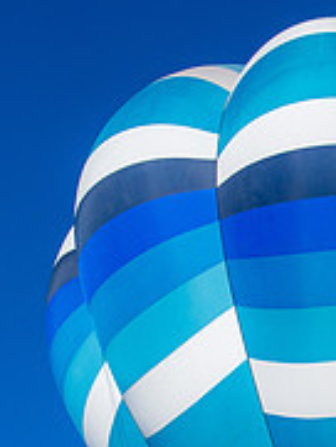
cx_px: 393
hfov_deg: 7.8
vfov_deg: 10.4
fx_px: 2443
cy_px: 472
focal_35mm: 189
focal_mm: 52
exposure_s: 1/8000
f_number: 4.5
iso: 400
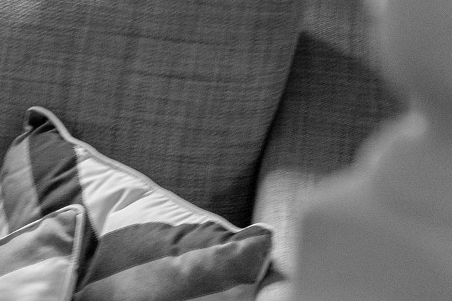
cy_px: 216
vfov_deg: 8.3
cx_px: -383
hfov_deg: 11.5
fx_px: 2071
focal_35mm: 165
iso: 800
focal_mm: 44
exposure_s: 1/125
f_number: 3.2
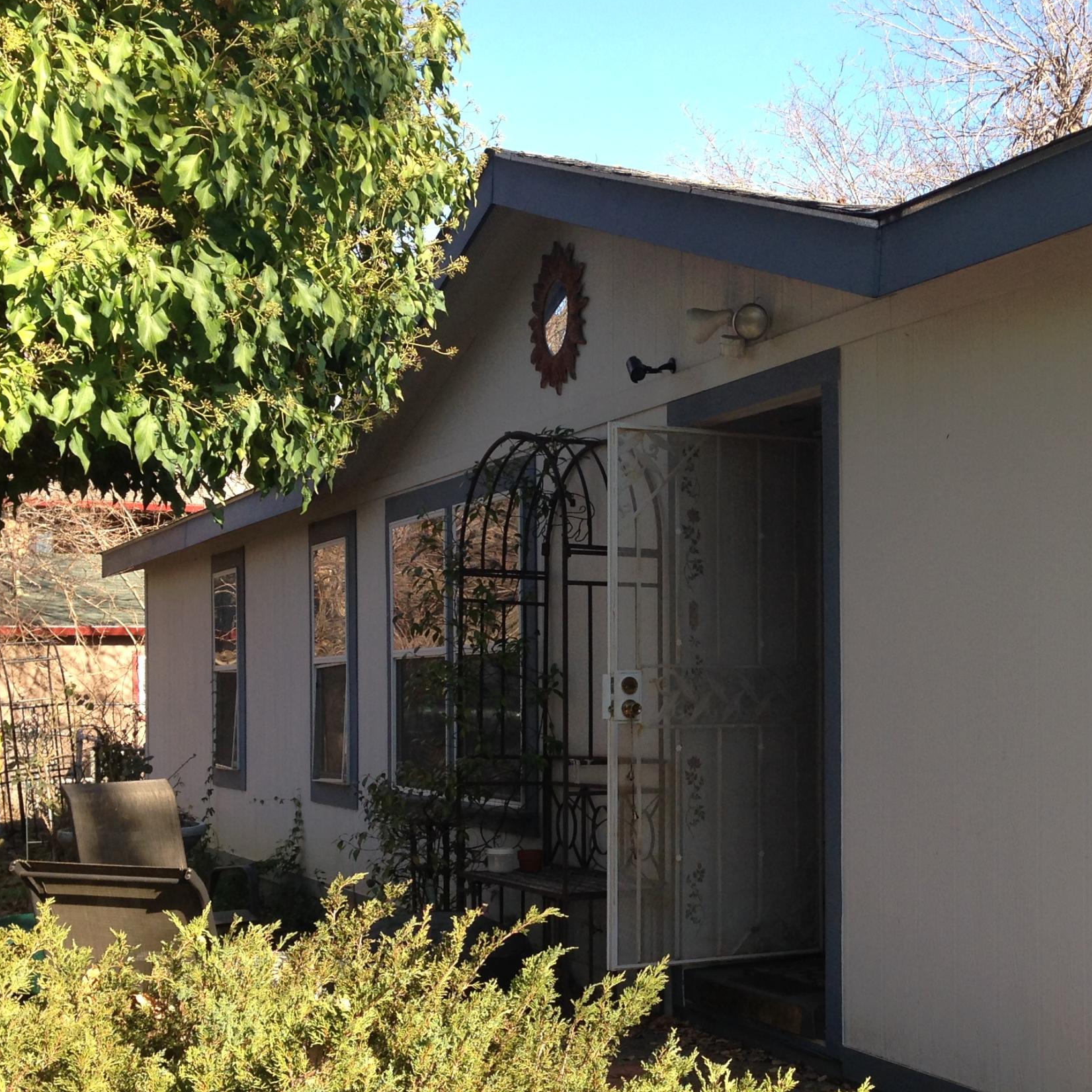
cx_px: 767
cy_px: 683
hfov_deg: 31.8
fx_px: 1892
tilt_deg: +1.0
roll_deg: +1.3
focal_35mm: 53
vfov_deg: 32.1
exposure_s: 1/393
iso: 50
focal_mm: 4.12
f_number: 2.4
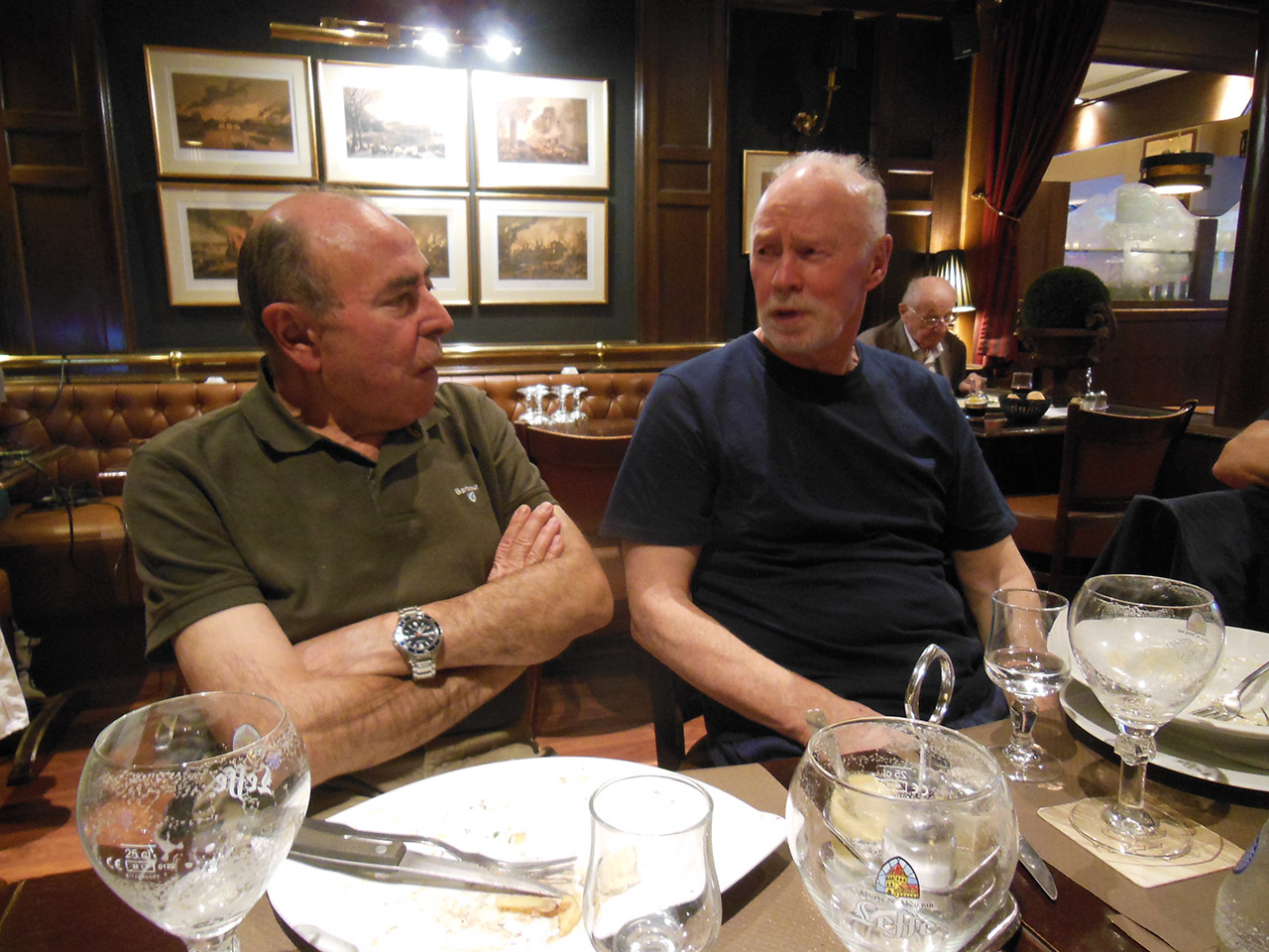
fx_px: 916
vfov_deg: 54.9
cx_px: 634
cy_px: 476
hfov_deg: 69.4
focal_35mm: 25
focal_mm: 4.5
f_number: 3.5
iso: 800
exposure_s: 1/8
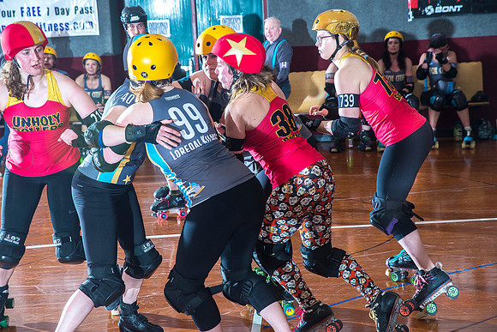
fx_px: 967
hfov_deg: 28.8
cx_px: 248
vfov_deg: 19.5
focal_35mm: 70
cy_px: 166
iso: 800
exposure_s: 1/160
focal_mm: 70
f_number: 5.6
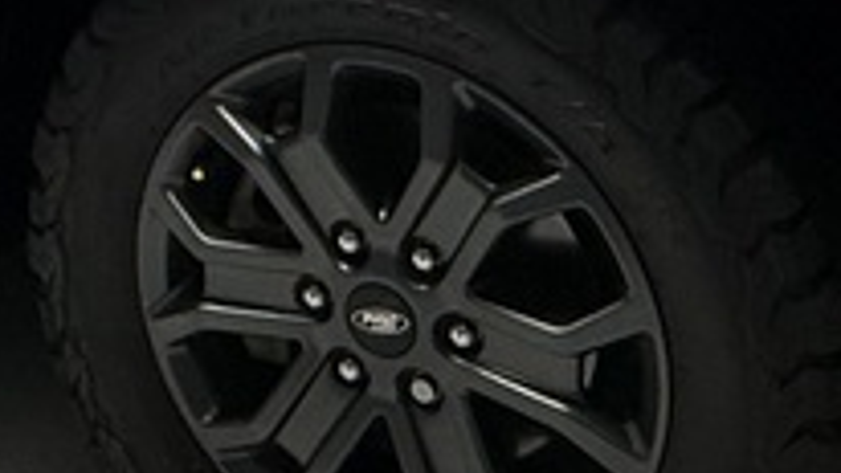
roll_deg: +0.7
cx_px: 131
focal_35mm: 76
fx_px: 1695
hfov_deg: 27.1
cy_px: -200
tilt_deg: -8.3
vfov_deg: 14.9
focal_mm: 2.22
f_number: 2.2
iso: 200
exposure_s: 1/100
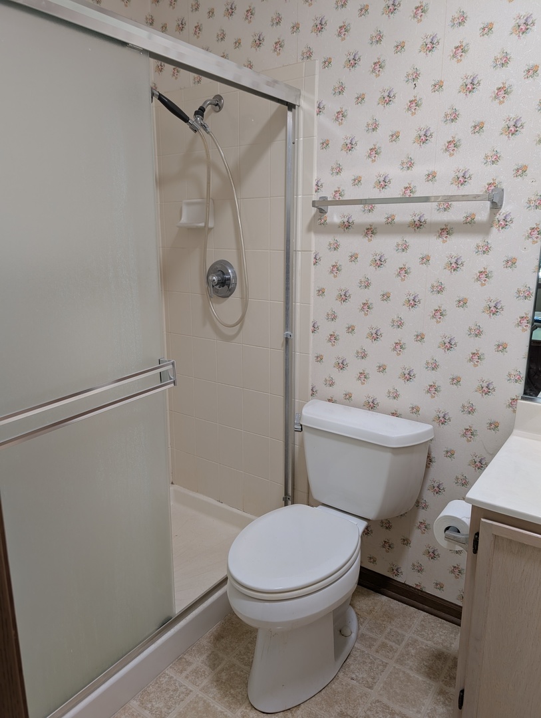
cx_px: 270
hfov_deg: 56.9
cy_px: 359
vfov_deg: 71.5
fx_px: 499
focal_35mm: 24
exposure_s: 1/23.8
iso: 71
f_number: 1.68
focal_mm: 6.9
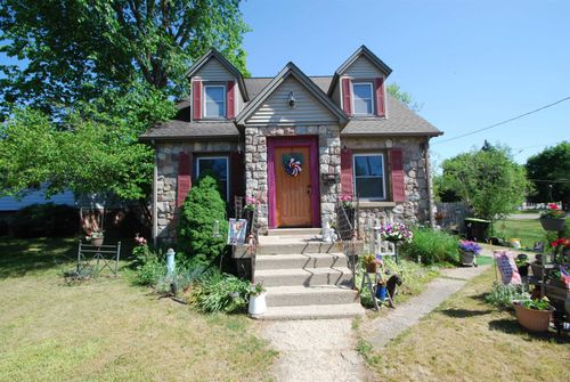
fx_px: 238
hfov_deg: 100.3
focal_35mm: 15
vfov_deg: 77.5
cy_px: 191
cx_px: 285
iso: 100
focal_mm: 10
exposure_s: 1/160
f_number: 6.3
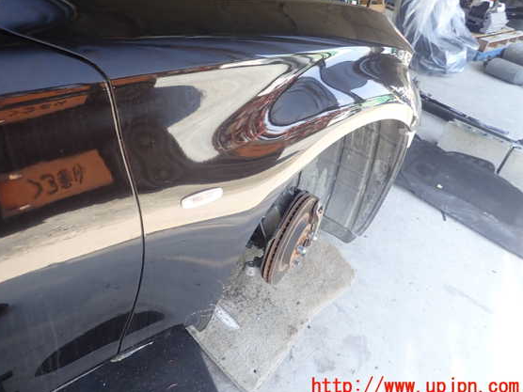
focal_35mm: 27
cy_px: 187
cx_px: 242
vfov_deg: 51.3
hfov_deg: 65.2
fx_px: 408
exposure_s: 1/80
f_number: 2
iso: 100
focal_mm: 4.5
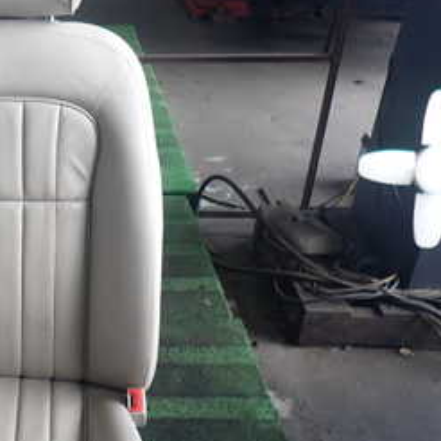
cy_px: 283
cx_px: 5
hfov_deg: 29.6
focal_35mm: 54
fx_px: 778
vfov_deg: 31.5
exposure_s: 1/125
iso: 100
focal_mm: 4.5
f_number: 2
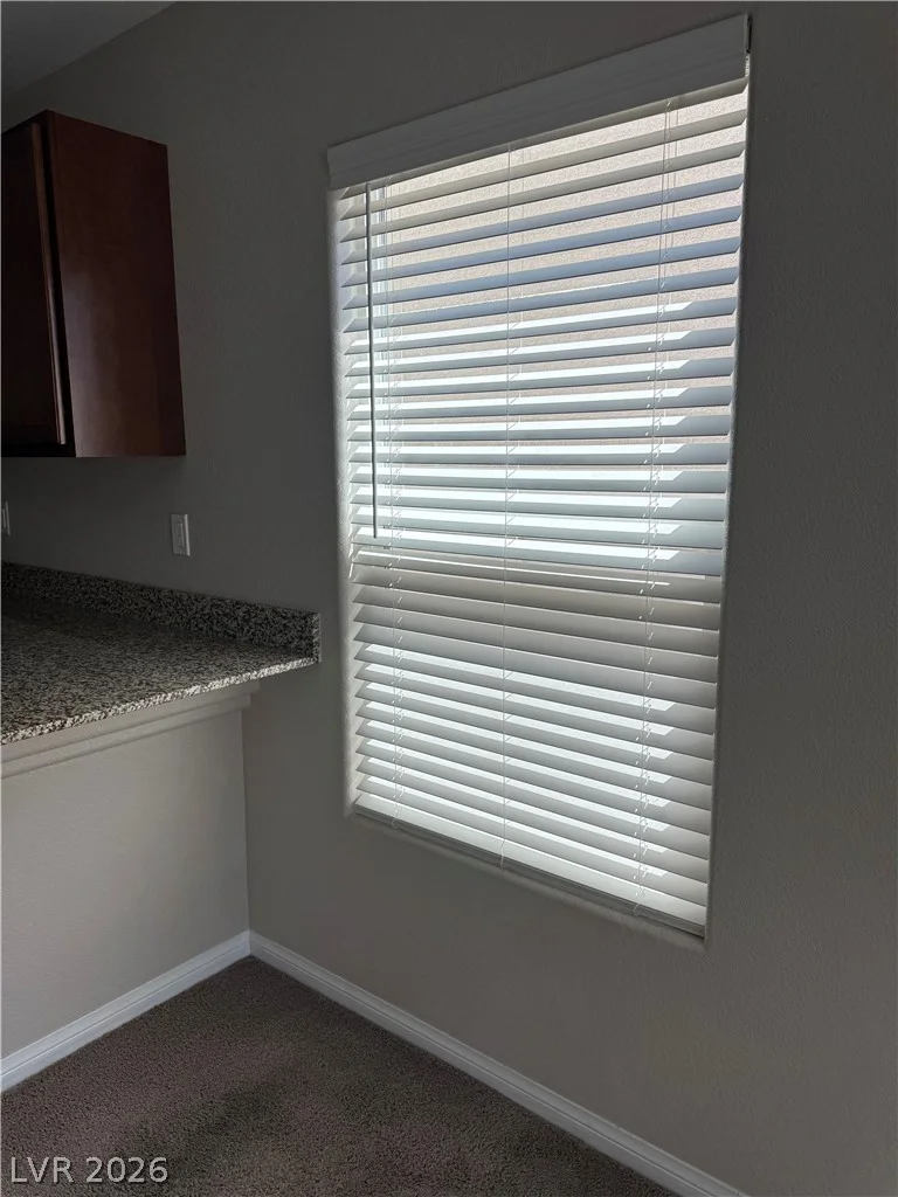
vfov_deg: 71.6
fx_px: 830
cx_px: 449
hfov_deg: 56.8
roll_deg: +0.7
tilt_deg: -11.1
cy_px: 598
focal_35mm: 24
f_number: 1.78
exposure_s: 1/491
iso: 80
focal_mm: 6.76
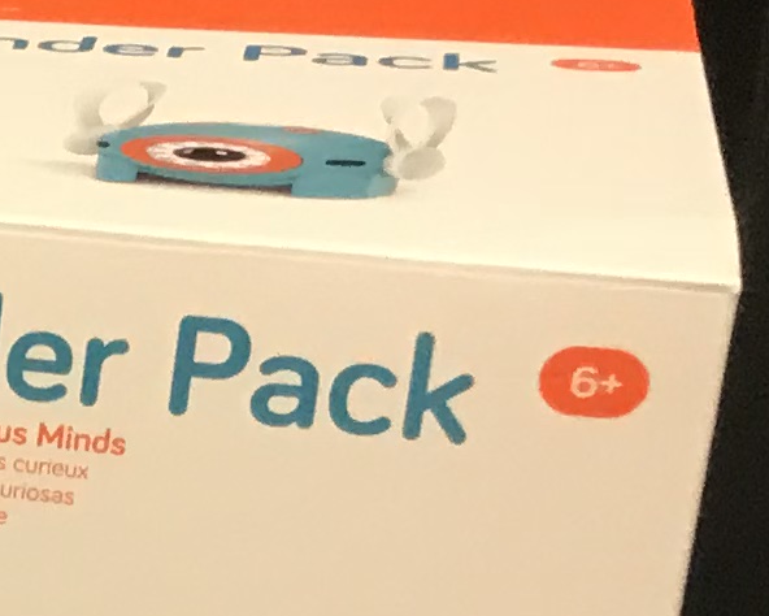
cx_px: -1496
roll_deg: -1.2
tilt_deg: -16.7
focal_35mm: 186
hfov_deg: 8.7
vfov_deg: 8.3
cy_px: 687
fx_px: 4235
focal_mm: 3.99
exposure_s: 1/17
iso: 40
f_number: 1.8
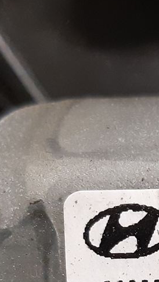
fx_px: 892
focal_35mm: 119
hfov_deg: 9.9
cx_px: 219
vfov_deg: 17.4
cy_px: 306
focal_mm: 3.93
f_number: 1.7
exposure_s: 1/50
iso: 250
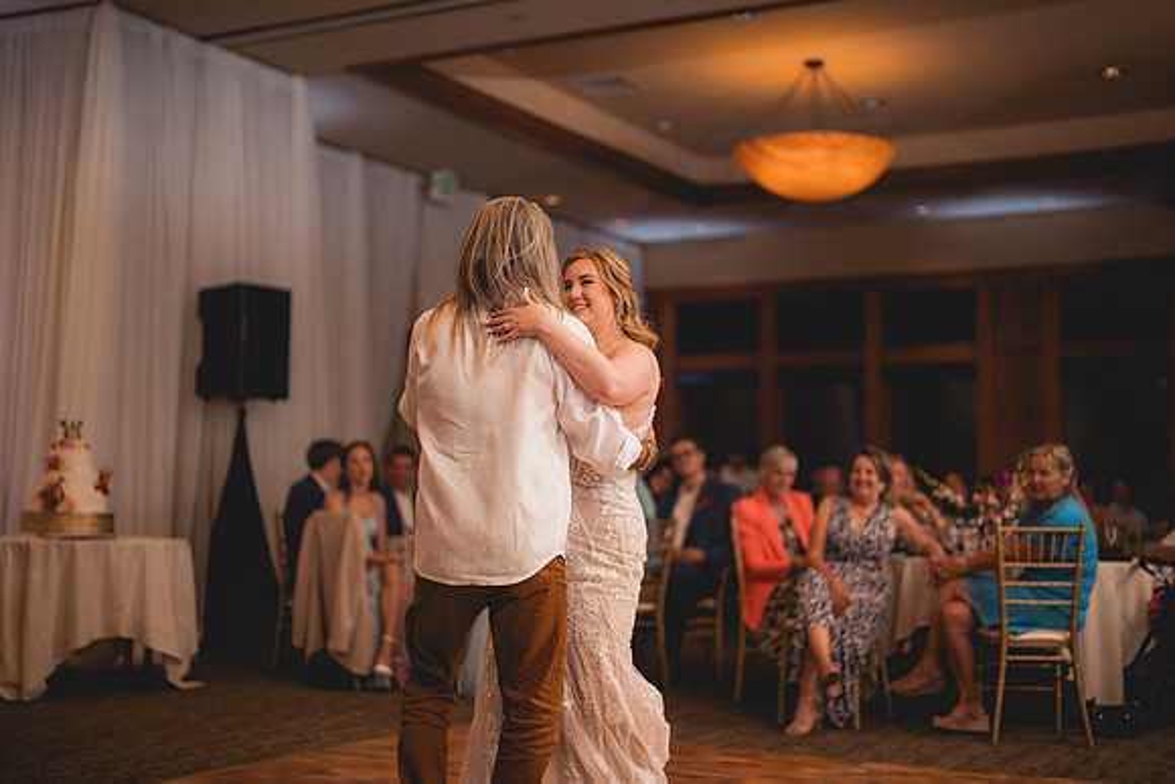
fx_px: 1632
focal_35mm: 50
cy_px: 392
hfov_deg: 39.6
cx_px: 588
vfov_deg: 27.0
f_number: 1.2
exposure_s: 1/250
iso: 125
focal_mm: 50
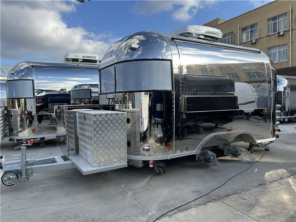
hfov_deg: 67.3
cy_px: 111
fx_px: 222
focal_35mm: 26
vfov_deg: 53.1
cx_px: 148
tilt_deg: -1.6
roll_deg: +1.7
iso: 50
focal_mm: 5.7
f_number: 1.5
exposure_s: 1/2165
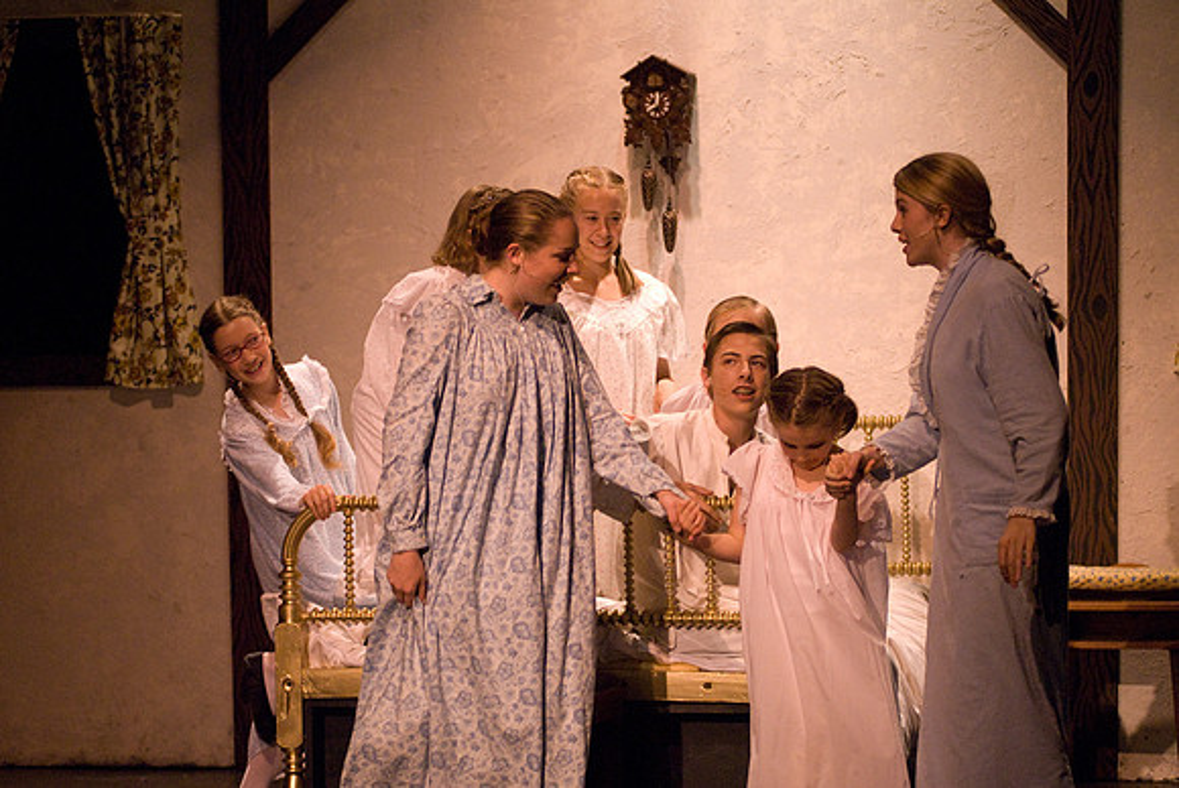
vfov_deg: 11.4
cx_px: 590
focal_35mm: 120
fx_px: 3934
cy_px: 394
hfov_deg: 17.0
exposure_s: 1/160
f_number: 2.8
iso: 1600
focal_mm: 80
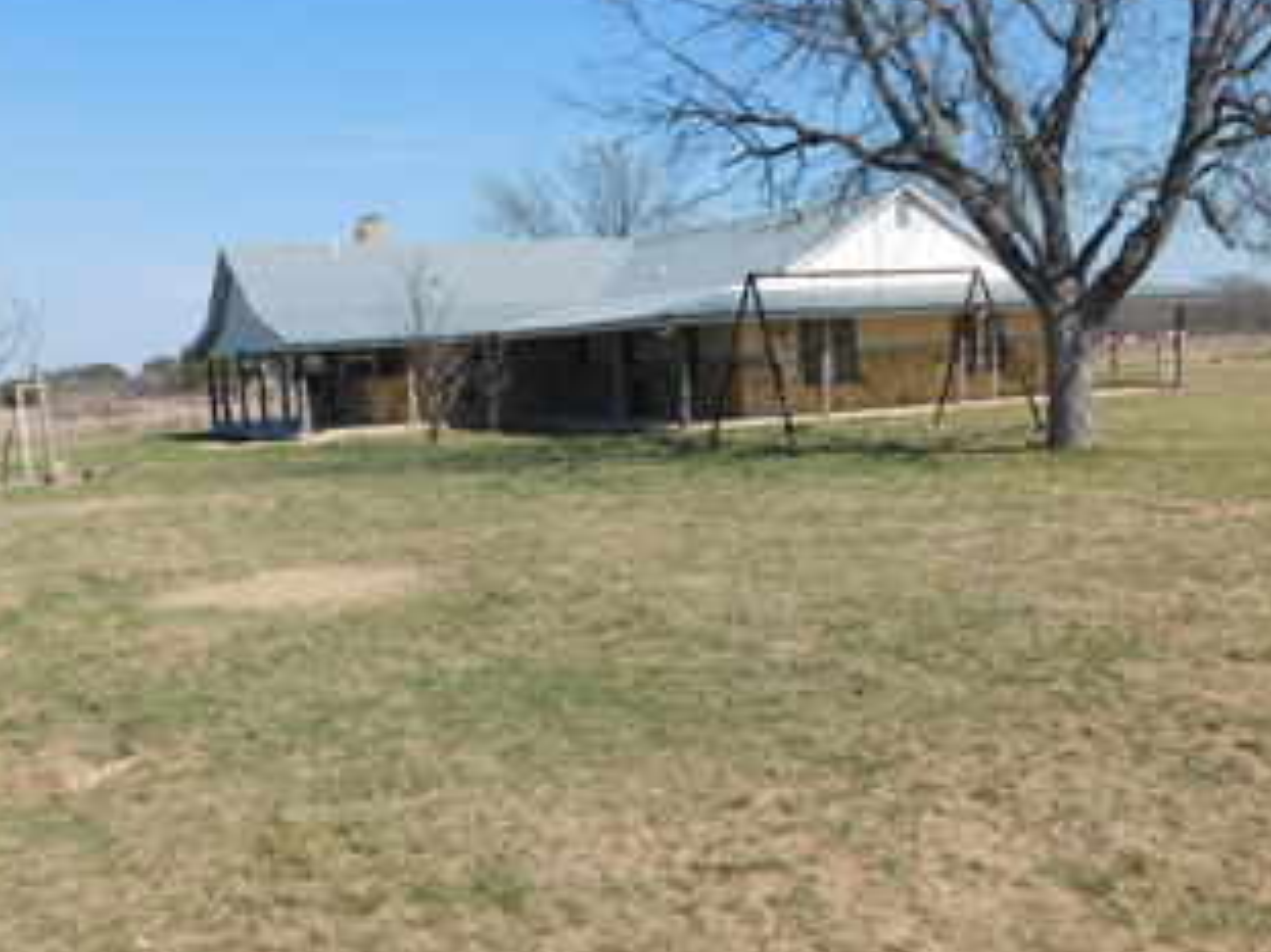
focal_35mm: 36
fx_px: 1321
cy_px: 519
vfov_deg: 39.6
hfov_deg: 51.4
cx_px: 633
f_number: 6.4
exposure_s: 1/500
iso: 125
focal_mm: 4.9
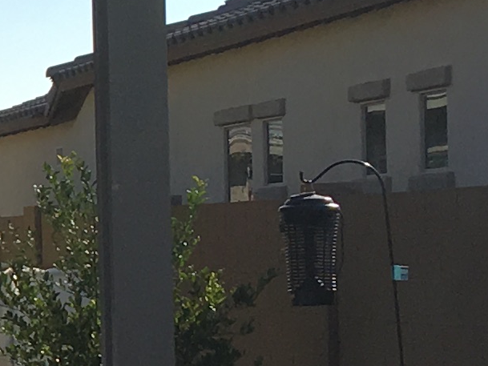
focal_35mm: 192
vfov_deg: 7.7
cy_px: 315
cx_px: -529
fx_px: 2707
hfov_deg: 9.5
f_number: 2.2
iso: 25
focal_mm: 4.15
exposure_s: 1/1709
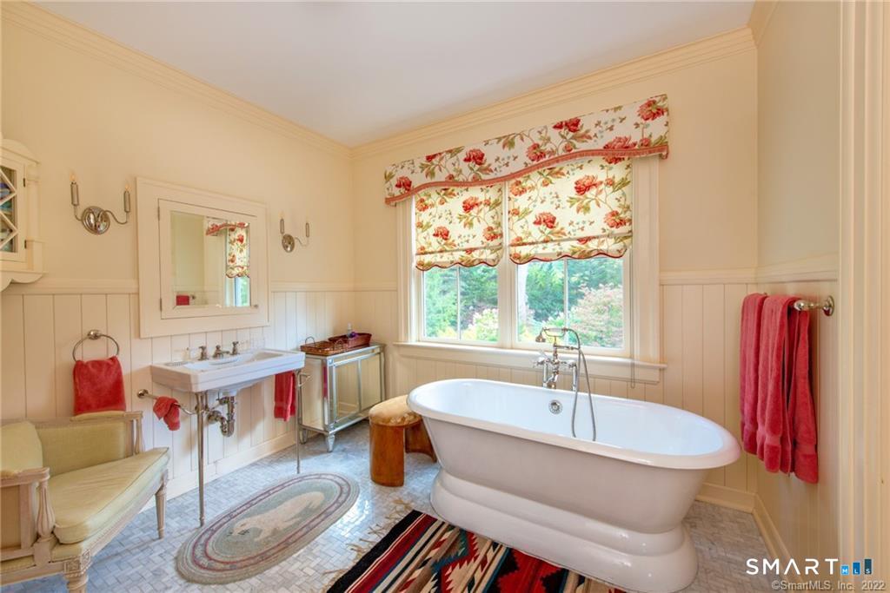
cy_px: 296
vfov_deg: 81.2
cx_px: 445
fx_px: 346
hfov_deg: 104.2
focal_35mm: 14
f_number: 9
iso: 50
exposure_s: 1/4
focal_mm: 14
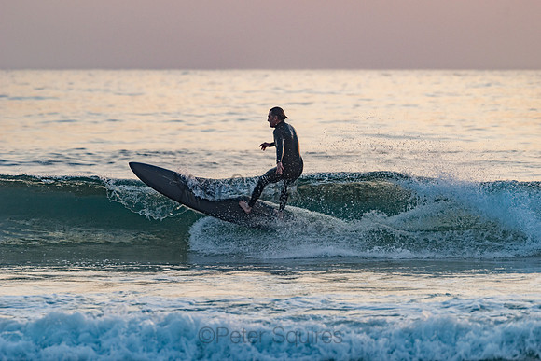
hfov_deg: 6.6
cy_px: 180
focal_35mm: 310
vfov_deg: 4.4
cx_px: 270
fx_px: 4659
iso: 280
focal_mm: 310
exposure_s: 1/320
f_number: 5.6
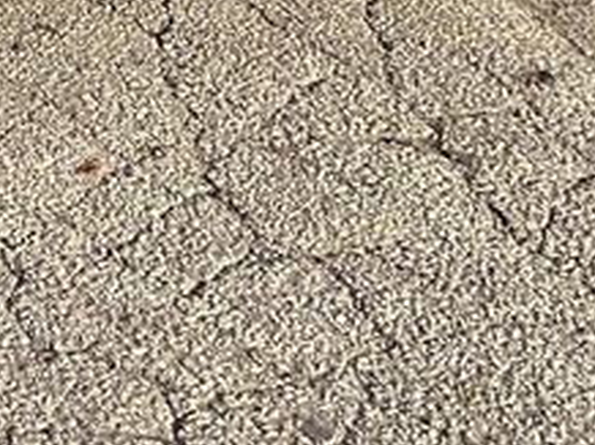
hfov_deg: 12.6
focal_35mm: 153
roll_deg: -1.4
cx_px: -142
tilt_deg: -7.2
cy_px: -729
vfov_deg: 8.6
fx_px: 2627
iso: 50
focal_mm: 5.7
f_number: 1.5
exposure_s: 1/2695
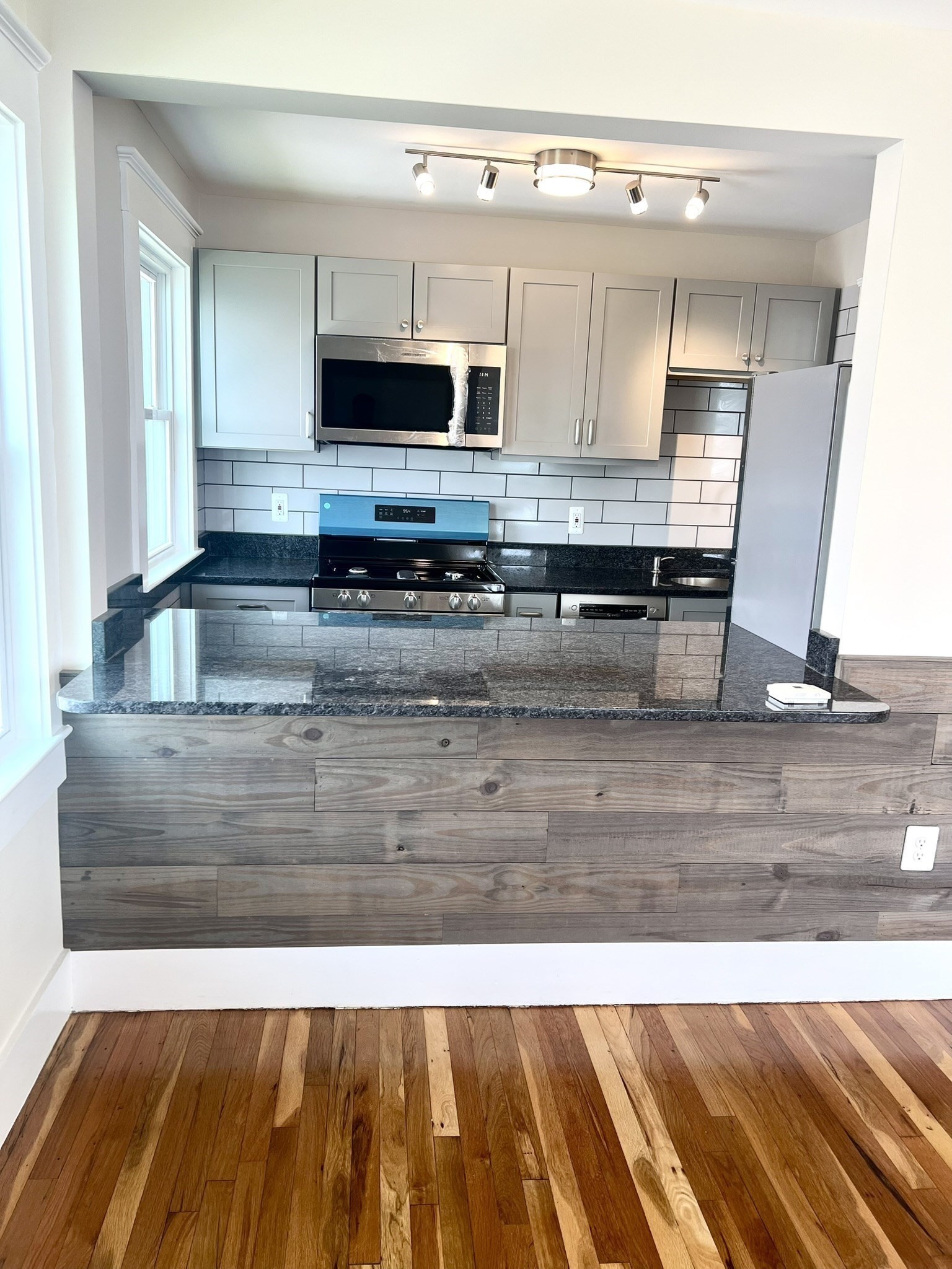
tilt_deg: -9.2
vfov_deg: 67.3
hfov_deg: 53.1
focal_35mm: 26
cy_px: 634
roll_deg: -1.5
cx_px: 476
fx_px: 953
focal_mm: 5.7
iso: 40
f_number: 1.5
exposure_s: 1/120
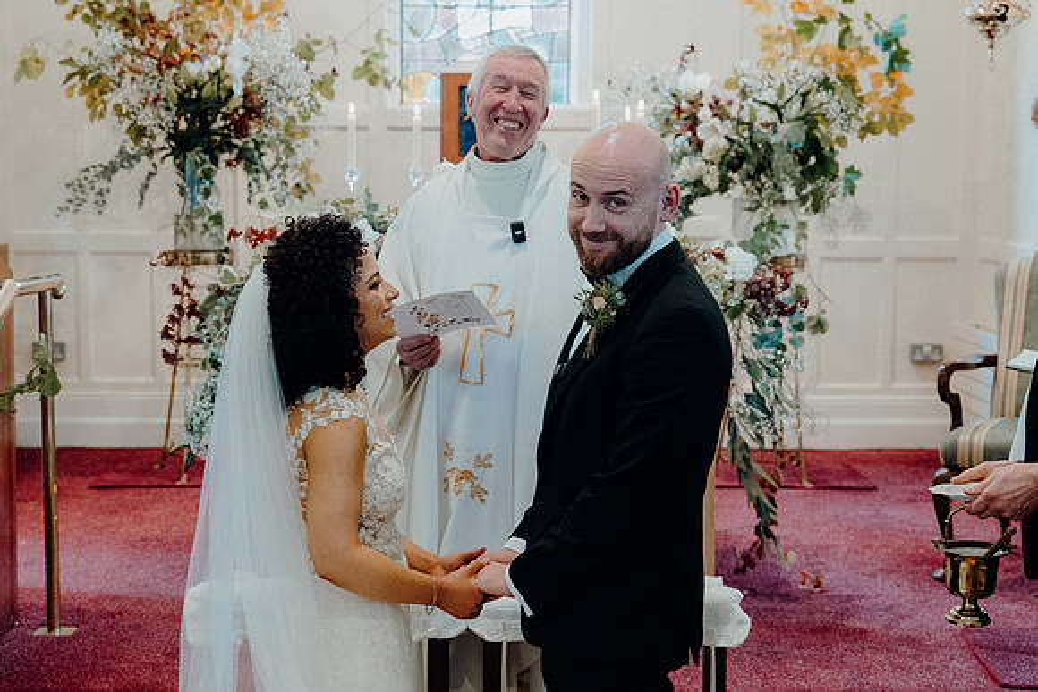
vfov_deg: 21.3
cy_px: 346
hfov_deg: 31.4
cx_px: 519
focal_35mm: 64
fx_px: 1846
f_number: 3.5
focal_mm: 43
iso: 2500
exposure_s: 1/160
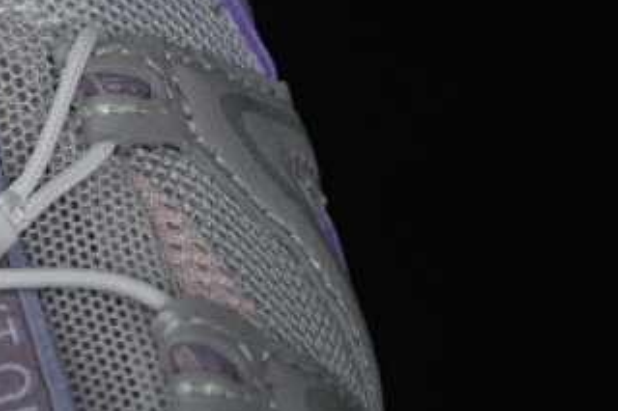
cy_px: 129
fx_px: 4341
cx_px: -214
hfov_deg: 8.0
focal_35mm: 253
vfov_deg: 5.4
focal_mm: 50
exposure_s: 1/60
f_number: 6.3
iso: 160
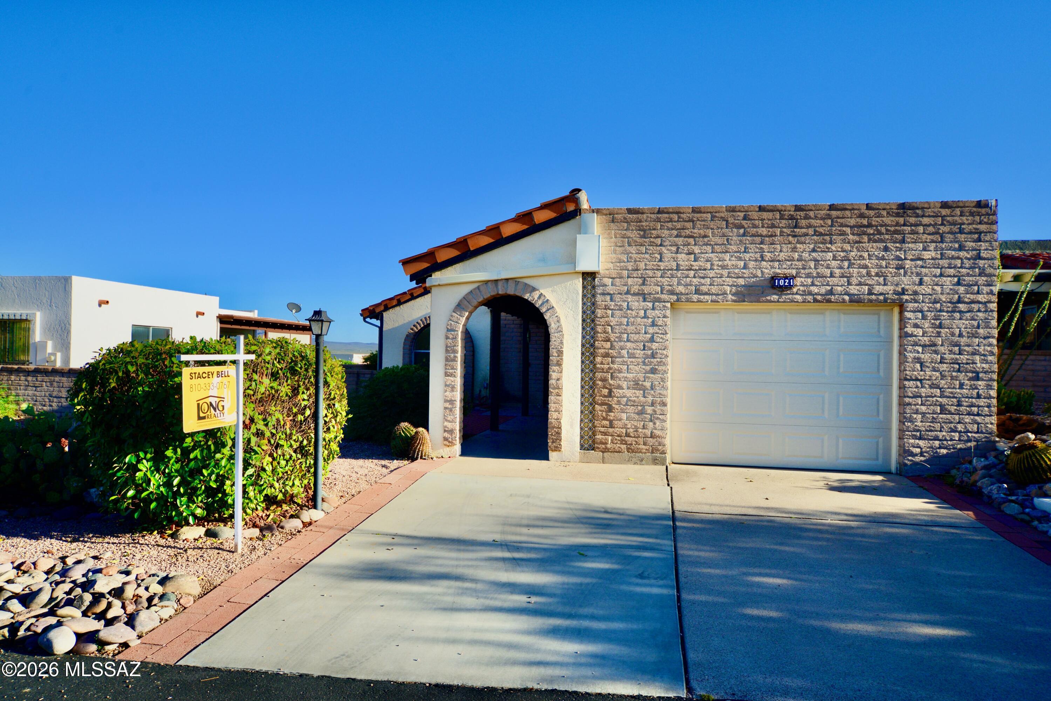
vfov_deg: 53.1
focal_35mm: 24
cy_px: 350
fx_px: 701
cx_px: 526
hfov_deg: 73.7
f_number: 7.1
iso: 200
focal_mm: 24
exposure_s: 1/640
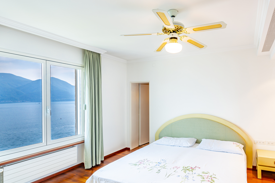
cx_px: 171
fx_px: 145
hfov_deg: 85.3
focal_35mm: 19
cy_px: 95
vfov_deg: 64.6
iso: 100
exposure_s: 1/5
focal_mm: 14
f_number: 9
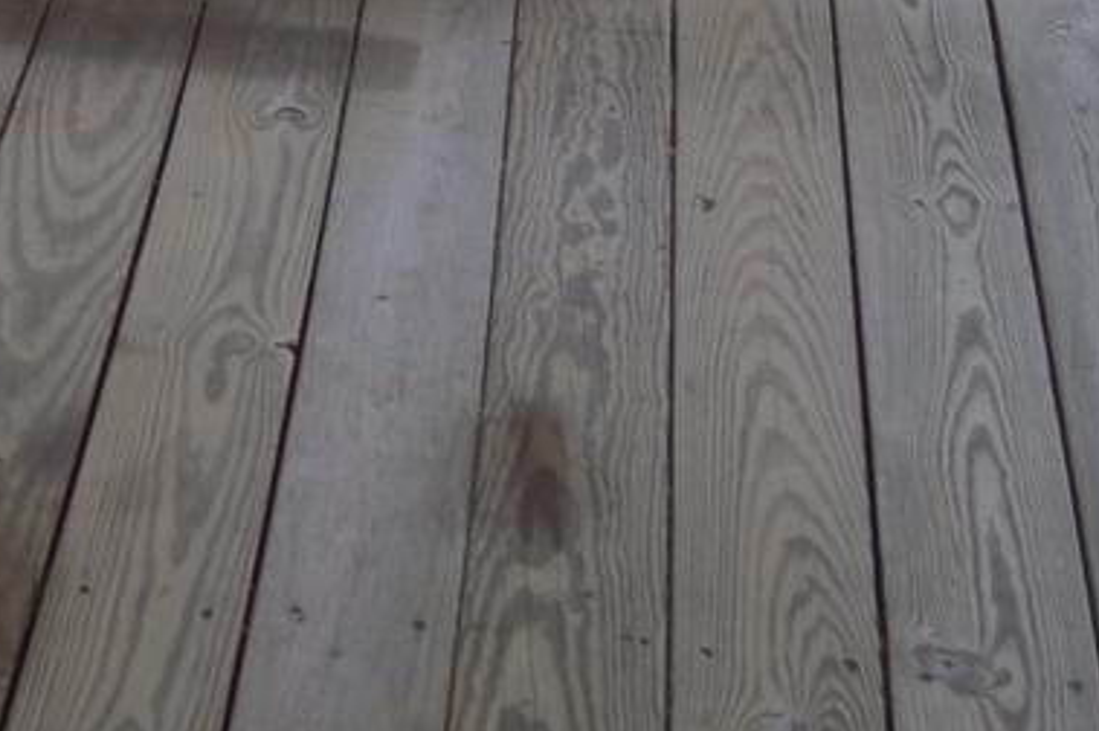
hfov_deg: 13.1
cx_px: -650
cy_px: -886
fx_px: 4453
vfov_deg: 8.7
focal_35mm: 146
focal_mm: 18
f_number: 3.5
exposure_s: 1/160
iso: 100
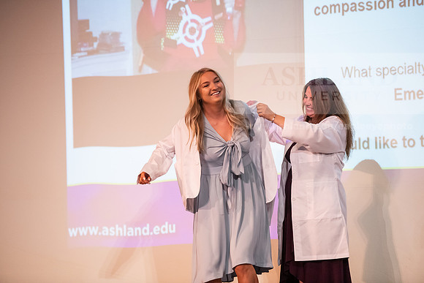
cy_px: 142
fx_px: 2003
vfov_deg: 8.1
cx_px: 212
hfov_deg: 12.1
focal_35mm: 170
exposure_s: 1/200
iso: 4000
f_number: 3.2
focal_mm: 170
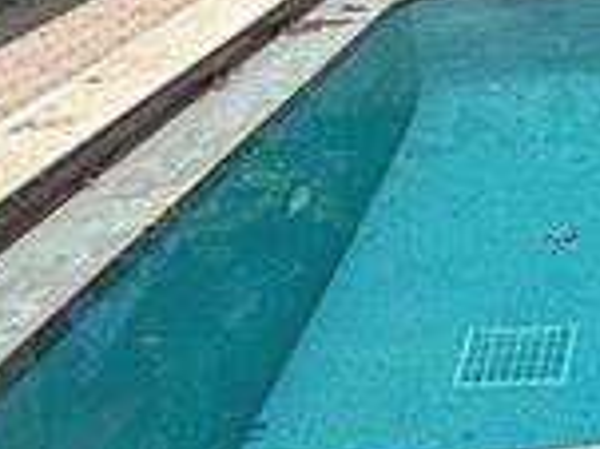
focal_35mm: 95
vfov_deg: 15.0
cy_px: -95
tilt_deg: -8.8
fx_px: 1645
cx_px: 1279
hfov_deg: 15.4
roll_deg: -0.9
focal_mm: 2.22
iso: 50
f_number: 2.2
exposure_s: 1/3125
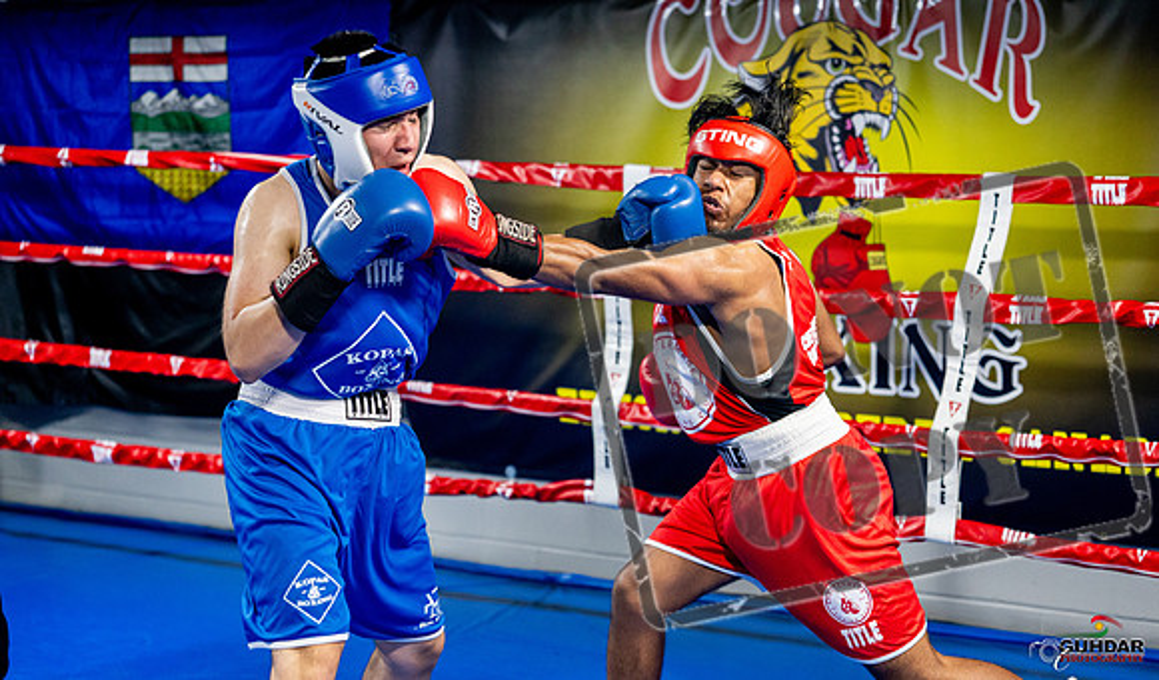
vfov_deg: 17.0
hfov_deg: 28.6
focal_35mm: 73
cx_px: 628
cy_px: 454
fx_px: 2270
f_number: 2
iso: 3200
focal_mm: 60
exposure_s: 1/800
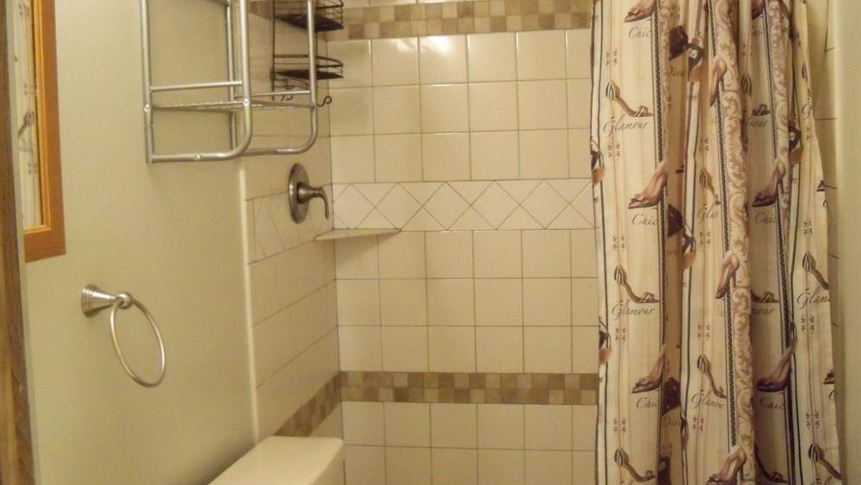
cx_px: 421
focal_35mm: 39
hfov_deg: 51.6
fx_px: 890
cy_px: 217
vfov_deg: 30.4
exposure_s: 1/40
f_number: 3.5
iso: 1000
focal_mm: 6.2
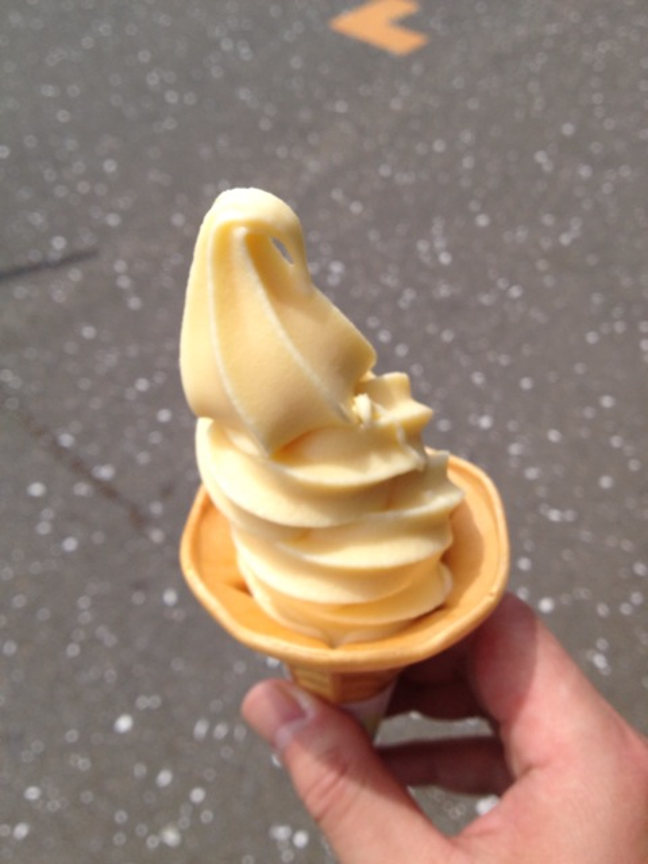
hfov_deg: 40.7
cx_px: 324
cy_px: 432
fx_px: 874
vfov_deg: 52.6
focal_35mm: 35
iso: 64
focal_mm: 4.28
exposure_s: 1/1905
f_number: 2.4
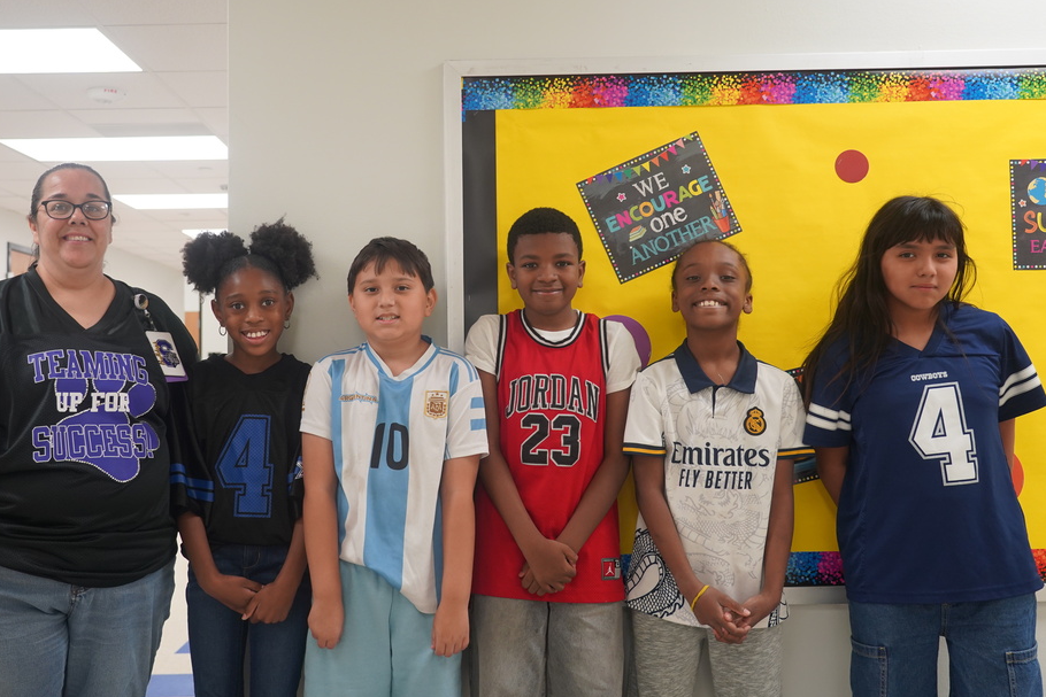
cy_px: 313
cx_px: 472
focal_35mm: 36
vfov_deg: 36.8
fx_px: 1046
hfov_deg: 53.0
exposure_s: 1/160
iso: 1000
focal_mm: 32
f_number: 4
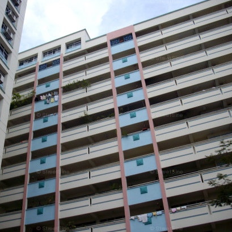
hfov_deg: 38.0
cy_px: 116
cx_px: 79
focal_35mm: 44
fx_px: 334
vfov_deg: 38.3
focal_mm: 6.2
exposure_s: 1/125
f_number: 2.8
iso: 96
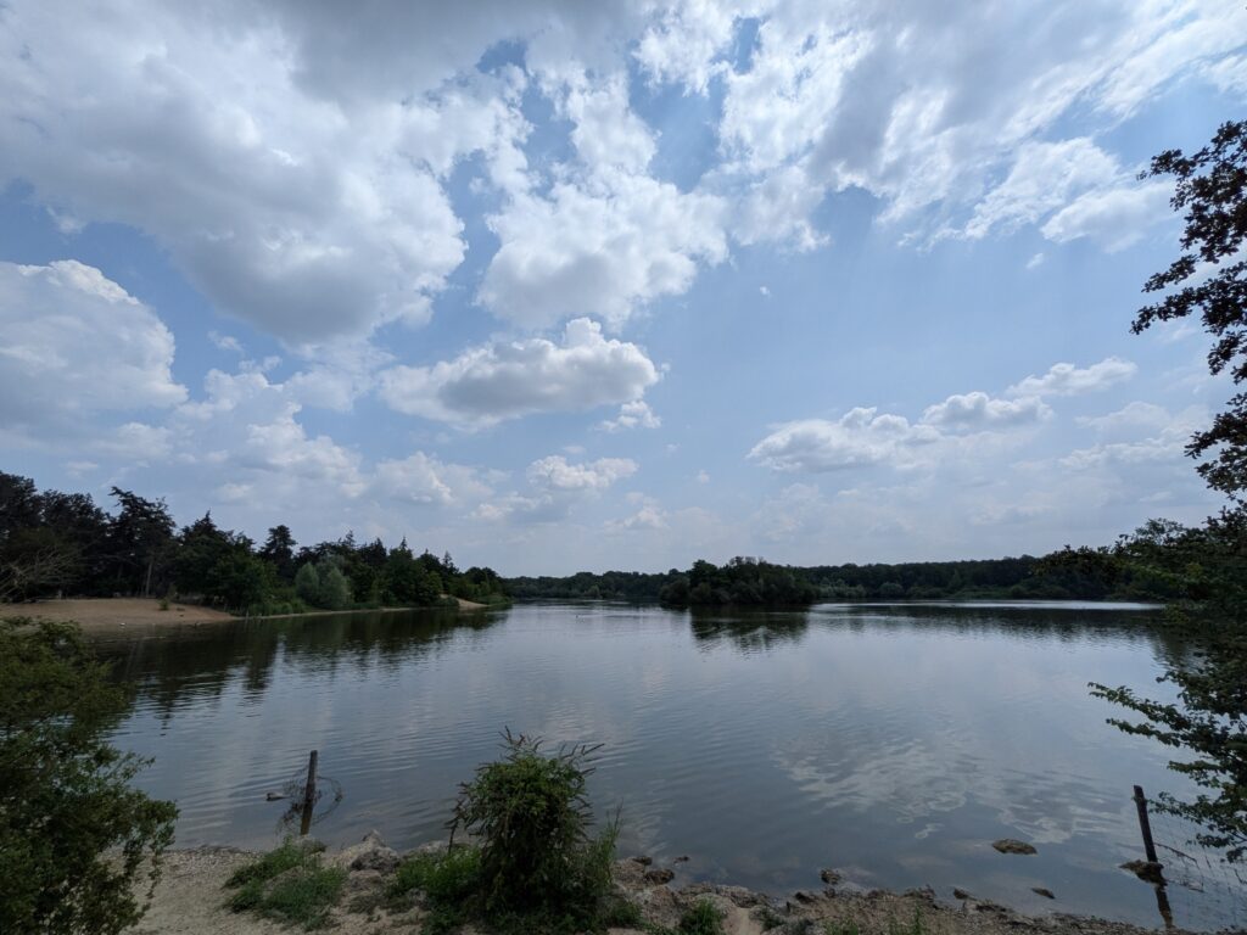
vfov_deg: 85.7
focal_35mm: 14
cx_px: 624
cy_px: 468
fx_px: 504
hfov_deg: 102.1
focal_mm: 1.83
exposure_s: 1/4367
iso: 50
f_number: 2.2
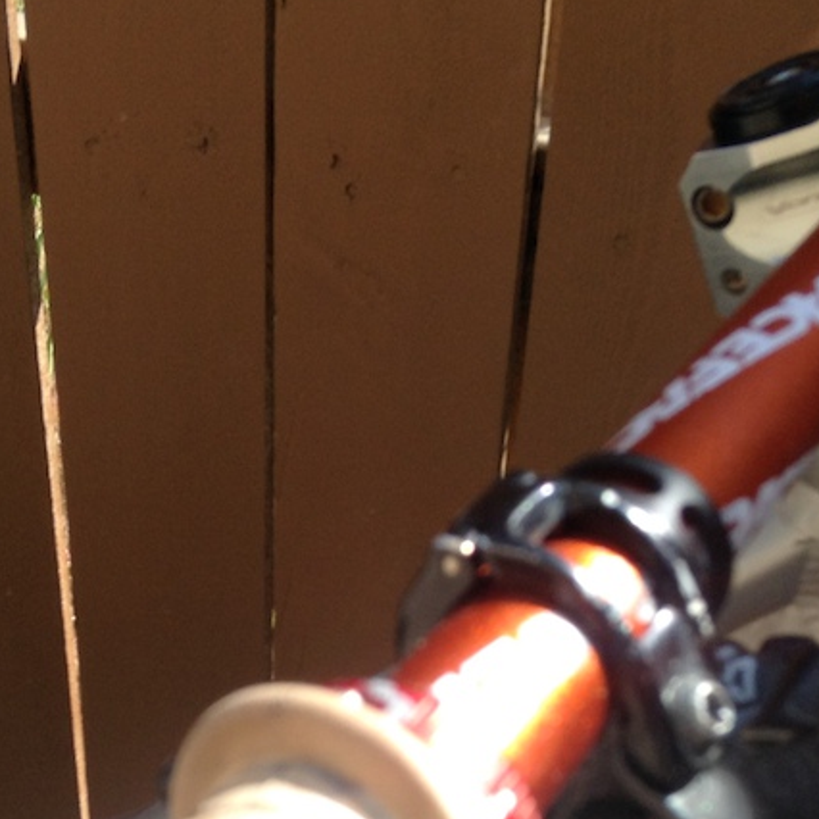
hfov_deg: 24.6
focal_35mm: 70
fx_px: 1874
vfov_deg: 24.2
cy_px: 668
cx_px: 440
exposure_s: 1/322
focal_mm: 3.3
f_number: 2.4
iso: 25
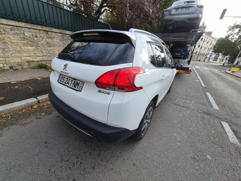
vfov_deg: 89.9
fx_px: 91
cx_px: 120
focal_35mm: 13
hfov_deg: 106.2
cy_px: 90
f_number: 2.2
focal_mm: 1.74
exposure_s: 1/1111
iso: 40
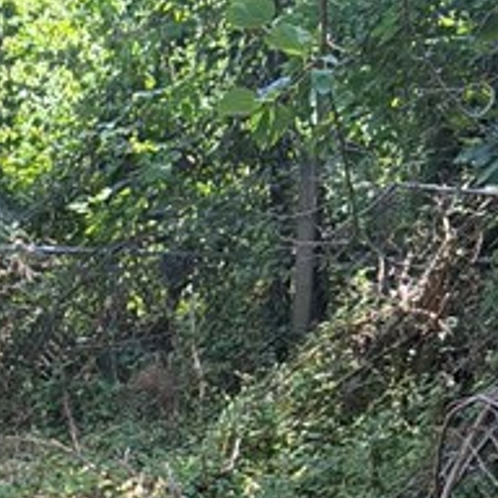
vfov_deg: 14.7
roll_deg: +1.4
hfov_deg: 14.7
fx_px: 1839
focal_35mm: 113
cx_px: -163
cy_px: 651
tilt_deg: -17.6
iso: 320
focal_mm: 6.76
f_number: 1.78
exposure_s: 1/1727
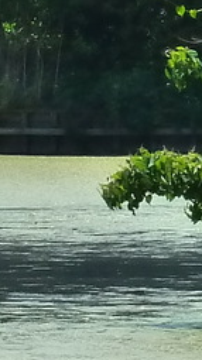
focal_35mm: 875
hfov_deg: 1.4
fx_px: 8351
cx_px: -431
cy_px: 289
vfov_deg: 2.5
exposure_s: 1/400
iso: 200
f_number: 5
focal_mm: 21
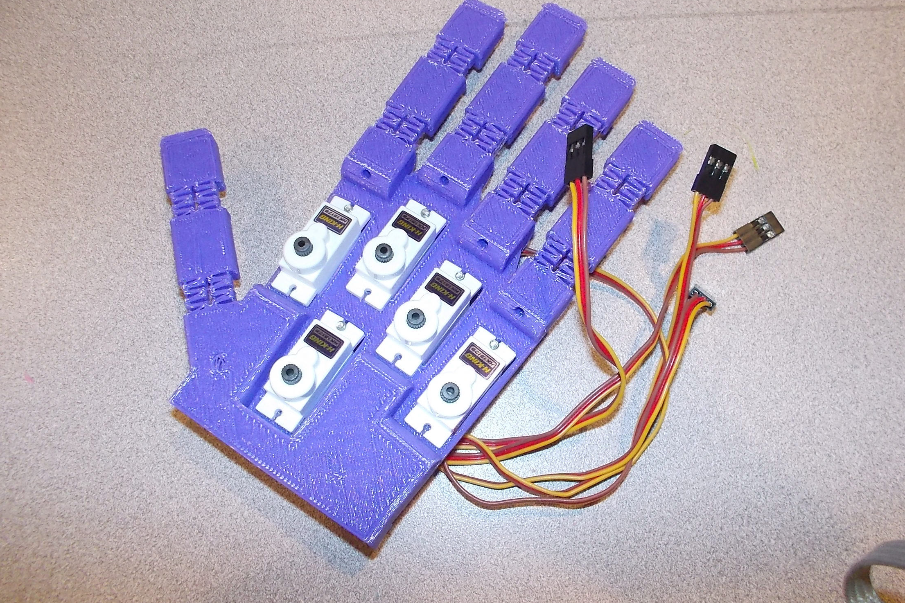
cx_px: 464
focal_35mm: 31
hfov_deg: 60.3
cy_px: 268
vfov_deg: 42.3
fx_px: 779
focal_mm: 4.1
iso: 200
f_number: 3.3
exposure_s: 1/25
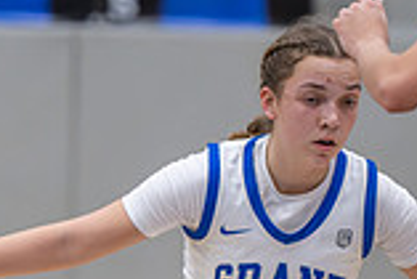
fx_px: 11118
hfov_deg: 2.1
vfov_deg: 1.4
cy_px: 368
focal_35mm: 959
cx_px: 251
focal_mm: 200
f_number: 2.8
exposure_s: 1/1000
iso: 5000
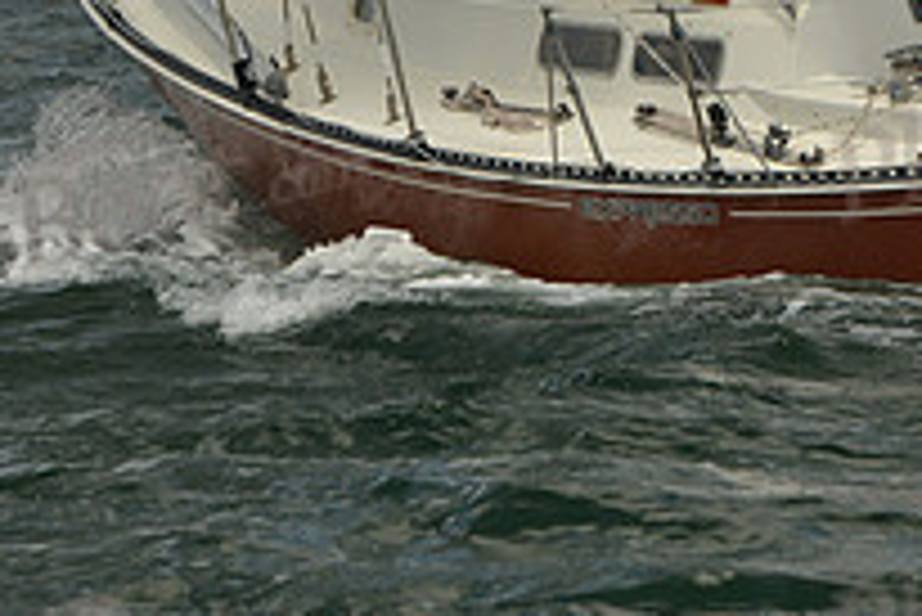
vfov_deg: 3.1
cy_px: -65
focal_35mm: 439
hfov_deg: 4.7
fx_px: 11251
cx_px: 603
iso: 400
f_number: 7.1
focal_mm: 155
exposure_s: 1/800
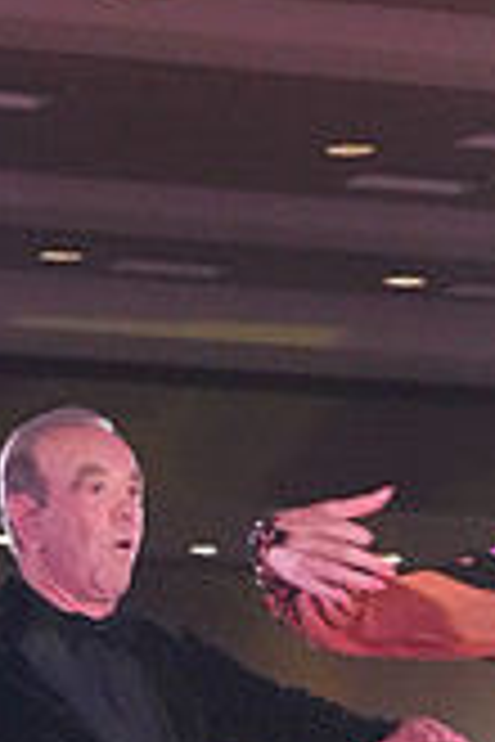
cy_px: 922
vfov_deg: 8.4
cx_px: 425
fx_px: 4991
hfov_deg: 5.7
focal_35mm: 242
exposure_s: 1/400
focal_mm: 46
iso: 6400
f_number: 5.6
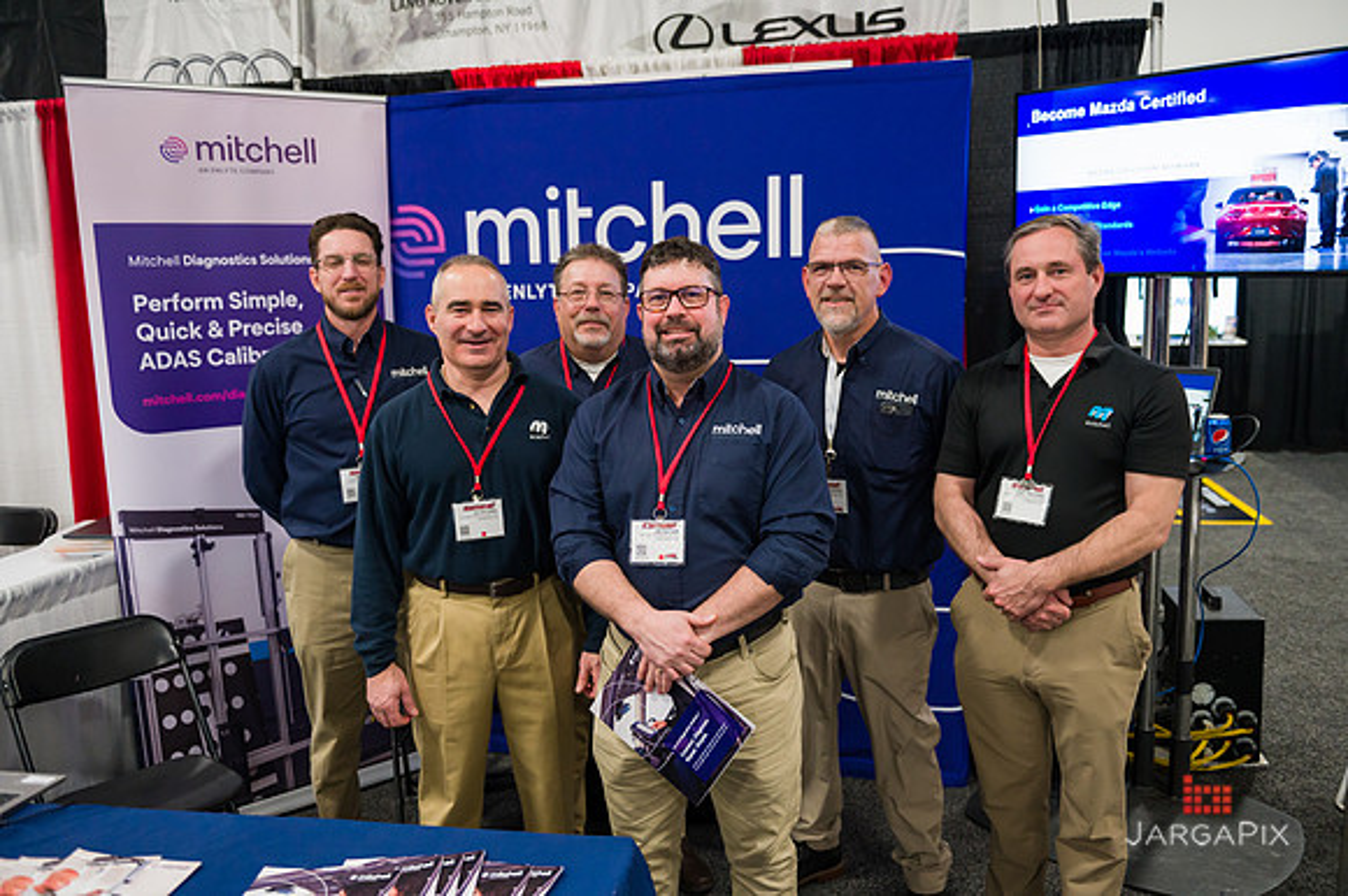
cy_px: 448
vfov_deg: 42.3
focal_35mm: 31
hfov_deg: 60.3
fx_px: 1160
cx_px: 674
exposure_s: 1/250
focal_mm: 31
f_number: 3.2
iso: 3200
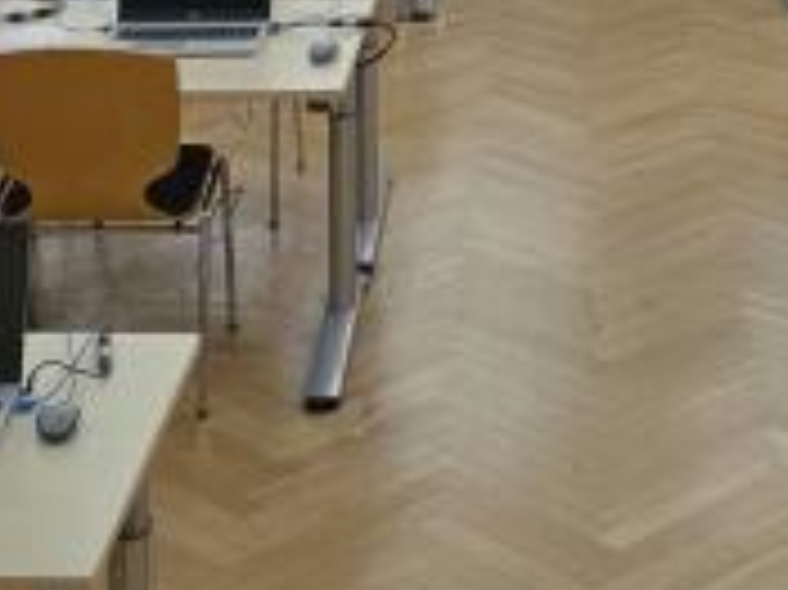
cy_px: -191
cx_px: 592
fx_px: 2275
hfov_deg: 19.5
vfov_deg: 14.1
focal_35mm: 100
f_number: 1.4
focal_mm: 6.5
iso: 50
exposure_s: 1/180
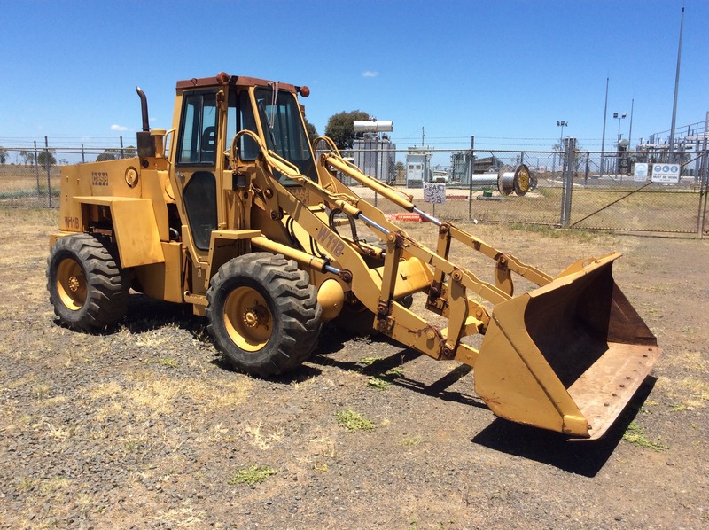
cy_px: 265
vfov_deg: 44.1
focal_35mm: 32
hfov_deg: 56.9
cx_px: 354
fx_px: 655
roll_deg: +1.3
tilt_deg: -7.0
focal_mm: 3.3
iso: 32
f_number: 2.4
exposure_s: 1/1431
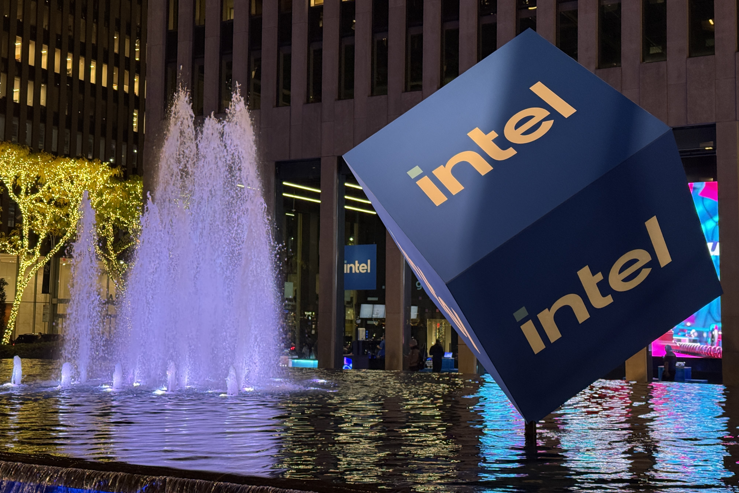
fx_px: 1026
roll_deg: -1.0
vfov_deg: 27.0
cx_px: 369
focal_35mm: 50
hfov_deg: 39.6
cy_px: 216
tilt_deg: +6.1
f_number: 1.78
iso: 160
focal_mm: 6.76
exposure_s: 1/60
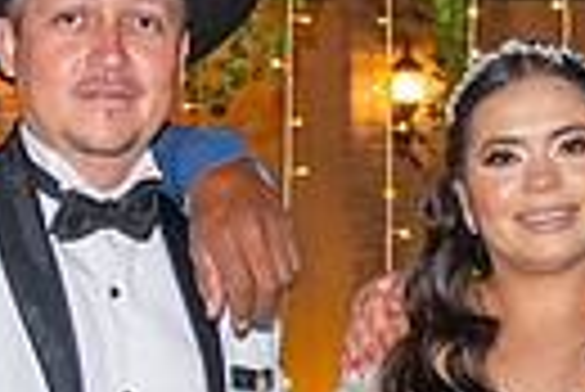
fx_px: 2766
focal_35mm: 170
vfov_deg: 8.0
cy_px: 565
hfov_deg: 12.1
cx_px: 302
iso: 2000
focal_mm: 38
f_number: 5
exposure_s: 1/100
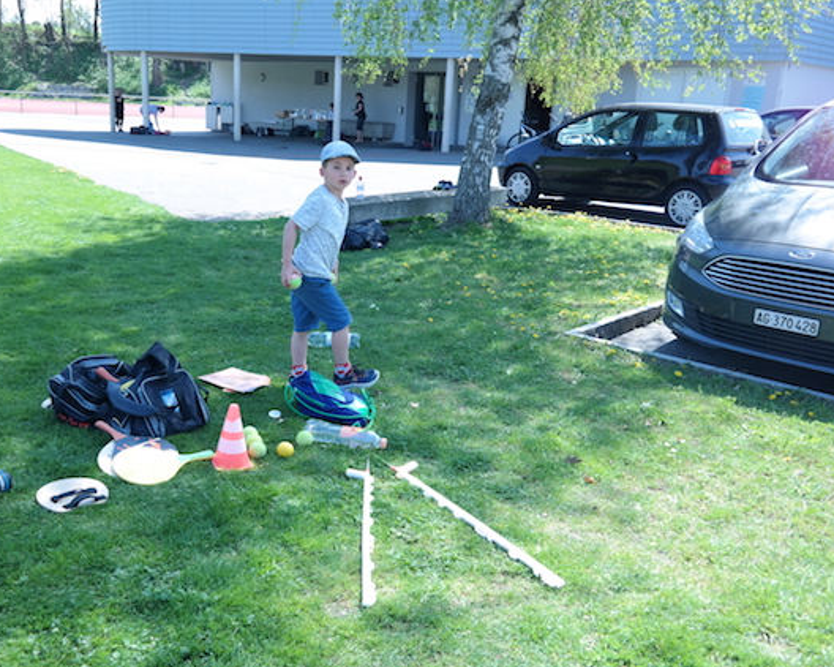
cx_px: 357
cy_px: 333
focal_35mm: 33
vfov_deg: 44.5
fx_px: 814
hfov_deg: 54.0
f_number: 4.5
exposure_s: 1/125
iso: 100
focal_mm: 19
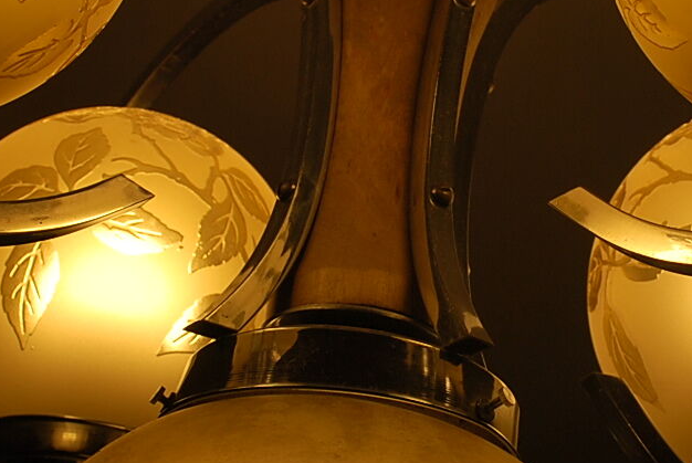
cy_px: 231
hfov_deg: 19.8
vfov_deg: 13.5
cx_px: 528
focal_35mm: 102
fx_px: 1963
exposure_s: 1/160
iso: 100
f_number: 6.3
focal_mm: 22
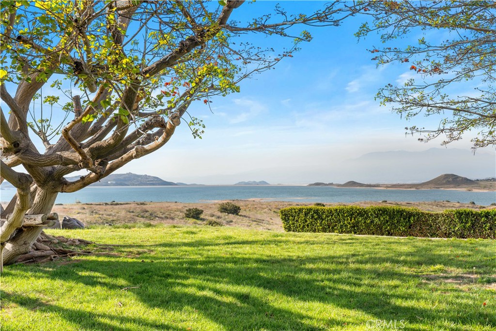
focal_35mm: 46
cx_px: 248
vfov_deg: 29.3
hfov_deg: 42.7
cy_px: 166
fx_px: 634
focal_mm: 46
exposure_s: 1/80
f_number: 6.3
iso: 100
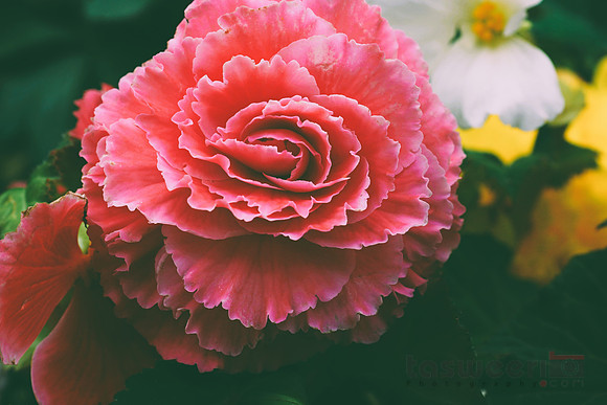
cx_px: 304
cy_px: 202
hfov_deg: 29.9
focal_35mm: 68
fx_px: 1138
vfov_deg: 20.2
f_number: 6.3
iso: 200
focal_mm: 45
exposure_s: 1/100
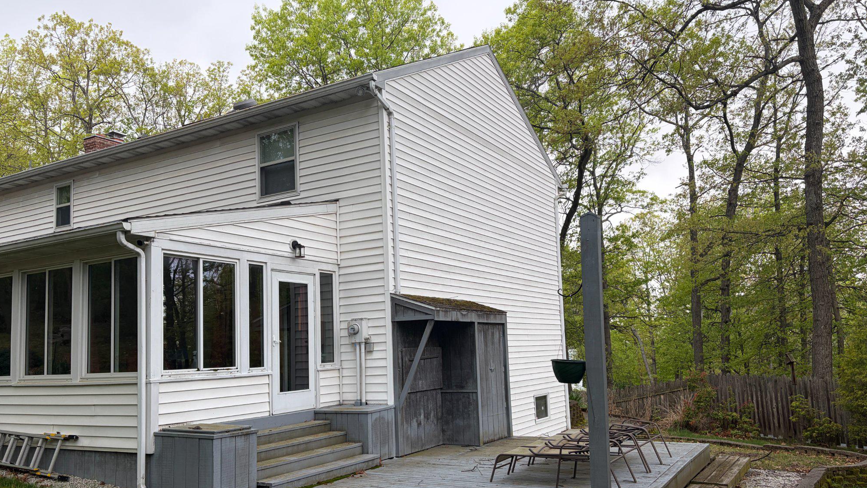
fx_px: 667
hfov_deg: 66.1
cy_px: 284
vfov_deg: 40.1
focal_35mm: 29
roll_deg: +2.1
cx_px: 441
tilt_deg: +5.3
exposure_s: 1/191
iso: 40
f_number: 1.6
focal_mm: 5.96
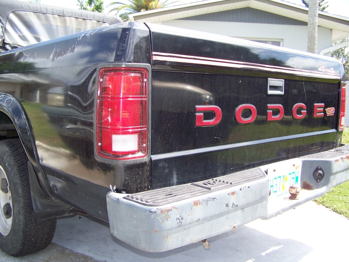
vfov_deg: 39.7
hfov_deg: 51.4
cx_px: 174
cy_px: 131
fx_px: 363
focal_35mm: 36
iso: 64
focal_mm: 5.9
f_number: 2.8
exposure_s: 1/250
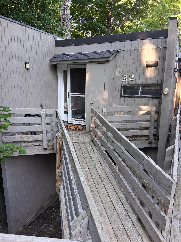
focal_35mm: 26
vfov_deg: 67.3
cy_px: 121
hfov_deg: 53.1
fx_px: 181
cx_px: 90
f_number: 1.8
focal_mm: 3.98
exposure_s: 1/120
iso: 125
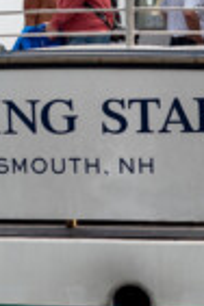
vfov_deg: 11.6
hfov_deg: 7.7
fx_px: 1504
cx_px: 14
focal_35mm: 177
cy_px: 163
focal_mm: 50
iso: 125
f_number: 5.6
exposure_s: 1/2000
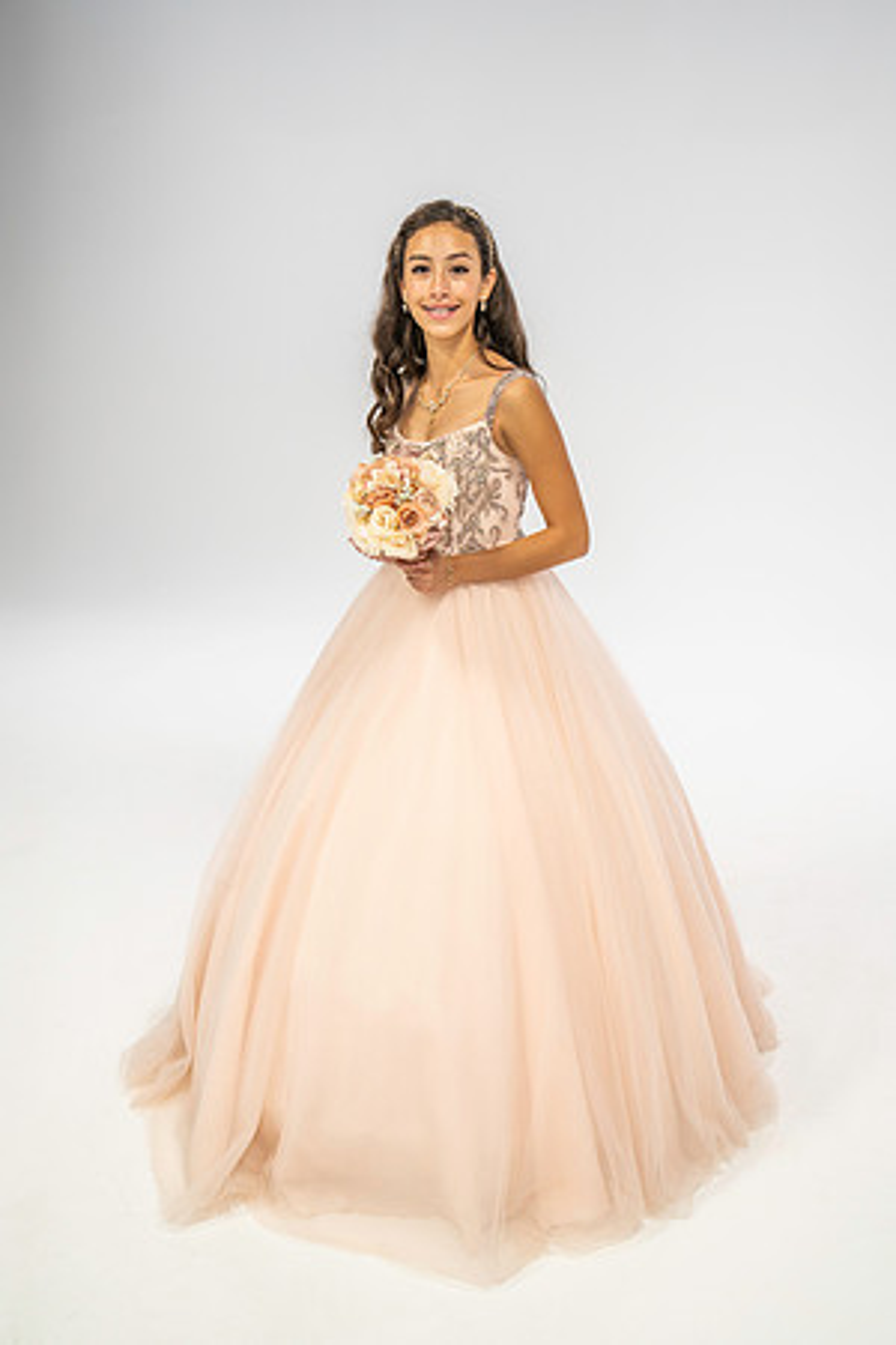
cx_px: 448
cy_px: 672
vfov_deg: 50.7
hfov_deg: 35.1
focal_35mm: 38
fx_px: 1419
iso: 640
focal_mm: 38
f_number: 4.5
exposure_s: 1/250
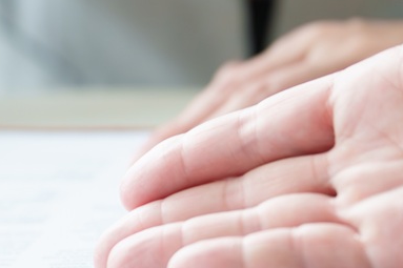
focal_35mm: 588
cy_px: 138
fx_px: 6579
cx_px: 89
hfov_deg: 3.5
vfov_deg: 2.3
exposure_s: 1/125
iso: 200
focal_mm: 150
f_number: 2.8
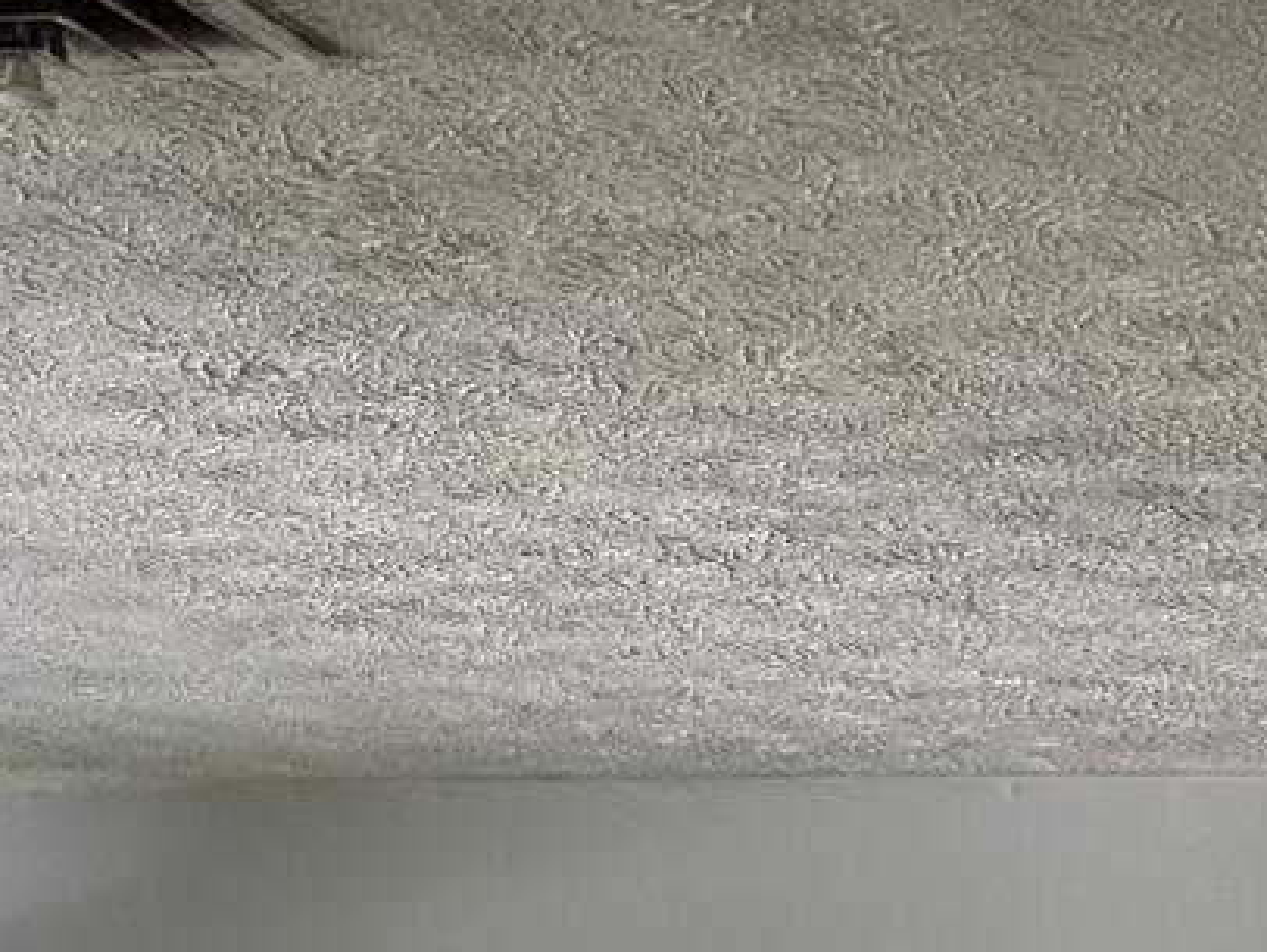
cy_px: 1801
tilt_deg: -4.3
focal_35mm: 121
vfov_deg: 11.3
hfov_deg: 14.9
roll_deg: +0.4
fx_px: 4431
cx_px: 1985
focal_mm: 6.76
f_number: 1.78
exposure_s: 1/60
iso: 400
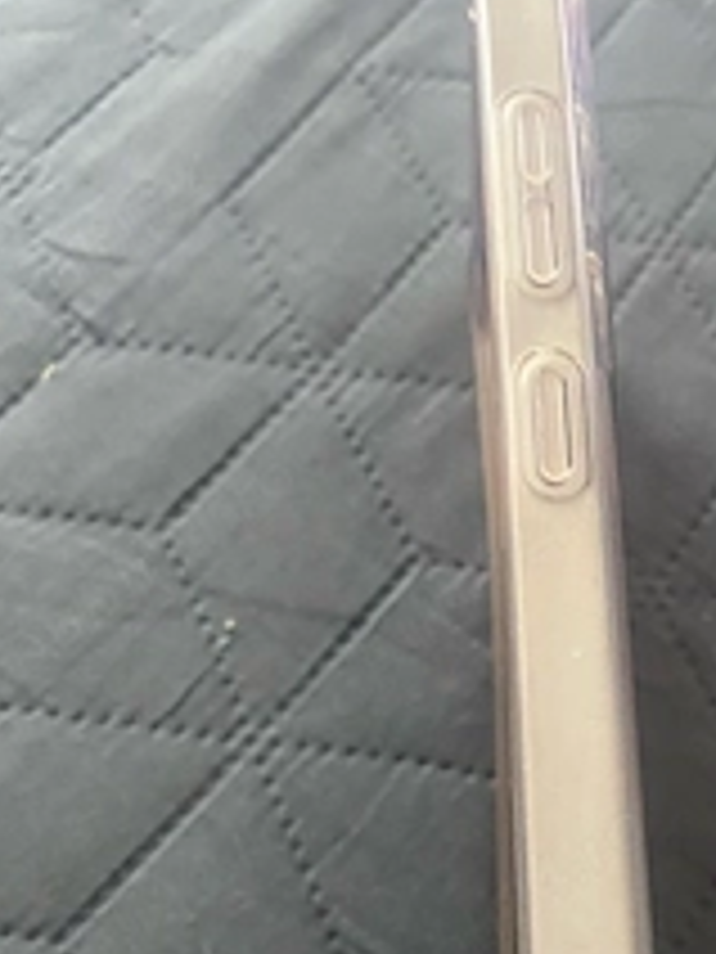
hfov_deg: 28.9
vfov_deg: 38.5
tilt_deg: -62.8
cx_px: 590
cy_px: 621
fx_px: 1351
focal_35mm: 49
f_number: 1.8
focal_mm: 4.25
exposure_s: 1/33
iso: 500
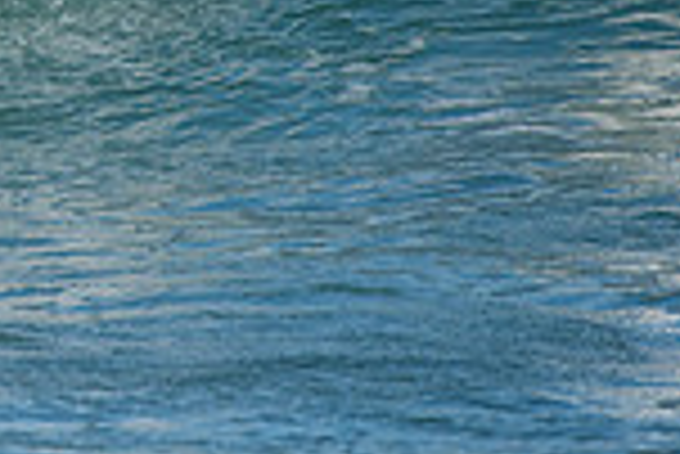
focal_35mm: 1916
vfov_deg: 0.7
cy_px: -218
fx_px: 36225
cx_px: -468
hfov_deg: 1.1
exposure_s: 1/1600
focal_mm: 500
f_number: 5.6
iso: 250
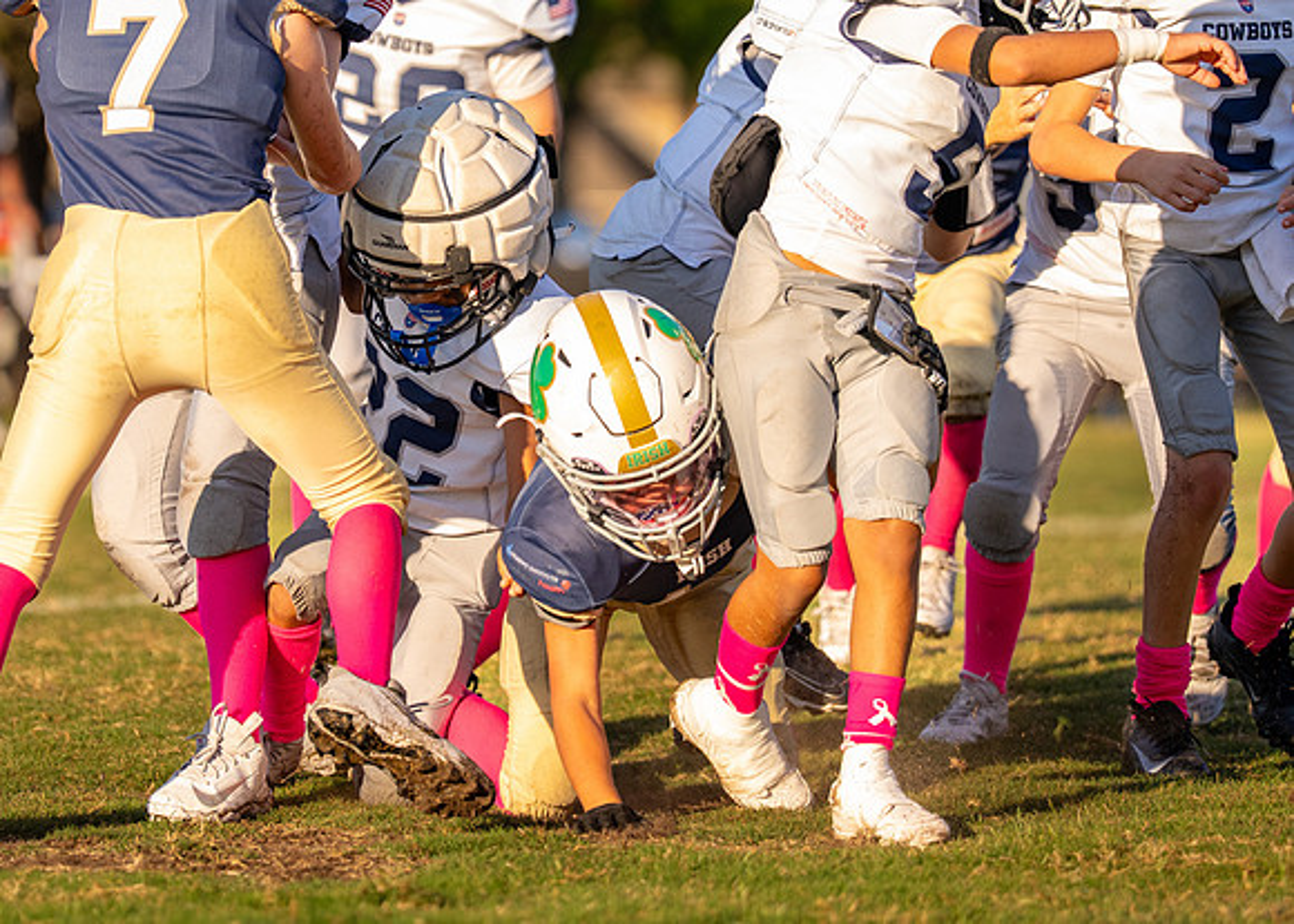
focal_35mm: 353
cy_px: 216
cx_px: 530
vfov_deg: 4.1
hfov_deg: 5.7
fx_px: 12965
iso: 400
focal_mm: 175
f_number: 2.8
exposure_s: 1/2500
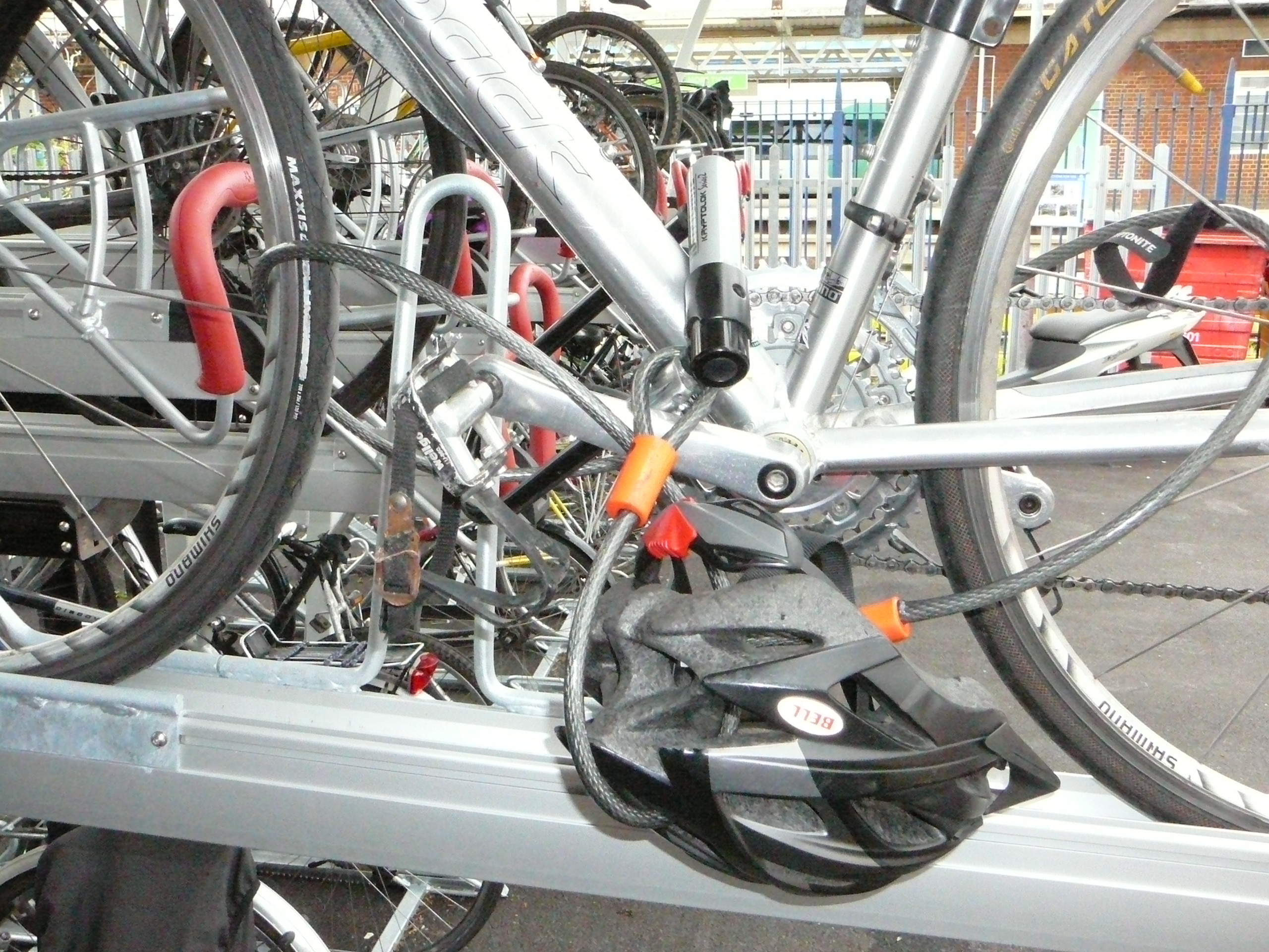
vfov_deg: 40.7
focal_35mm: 35
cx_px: 634
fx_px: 1283
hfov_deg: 52.6
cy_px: 476
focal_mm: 5.2
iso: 800
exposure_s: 1/400
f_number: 5
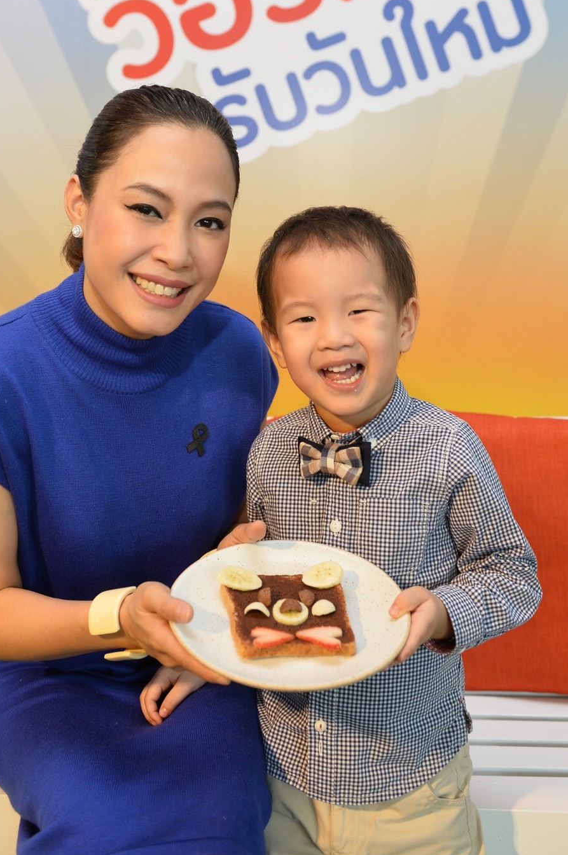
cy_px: 291
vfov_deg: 44.9
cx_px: 263
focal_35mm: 43
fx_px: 1020
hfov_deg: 31.1
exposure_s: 1/125
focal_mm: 32
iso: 500
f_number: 3.2
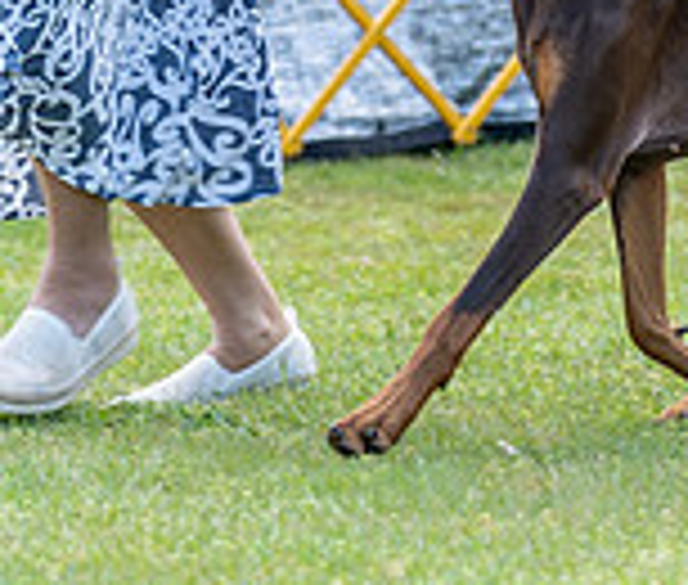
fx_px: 17151
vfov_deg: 2.0
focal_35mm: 822
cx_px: 584
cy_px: -221
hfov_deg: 2.3
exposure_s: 1/500
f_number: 3.2
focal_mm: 171
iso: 100
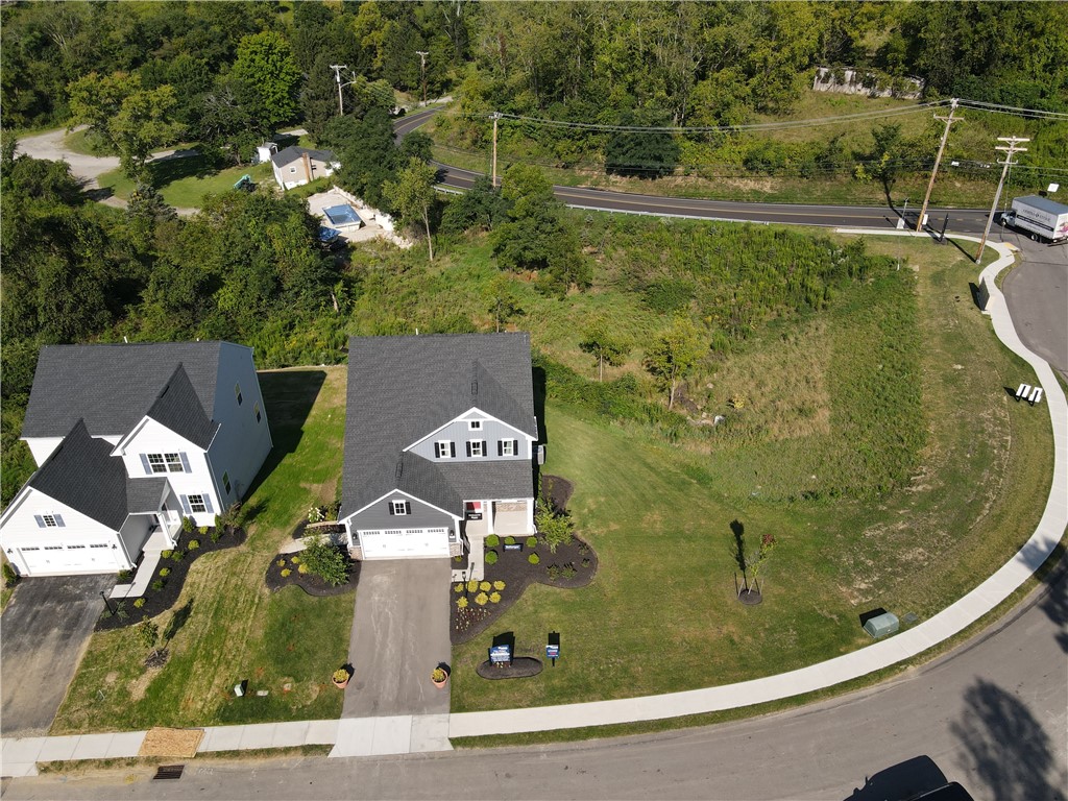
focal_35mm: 24
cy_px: 400
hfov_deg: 71.6
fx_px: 740
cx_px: 534
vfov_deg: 56.8
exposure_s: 1/640
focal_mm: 4.5
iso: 100
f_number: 2.8
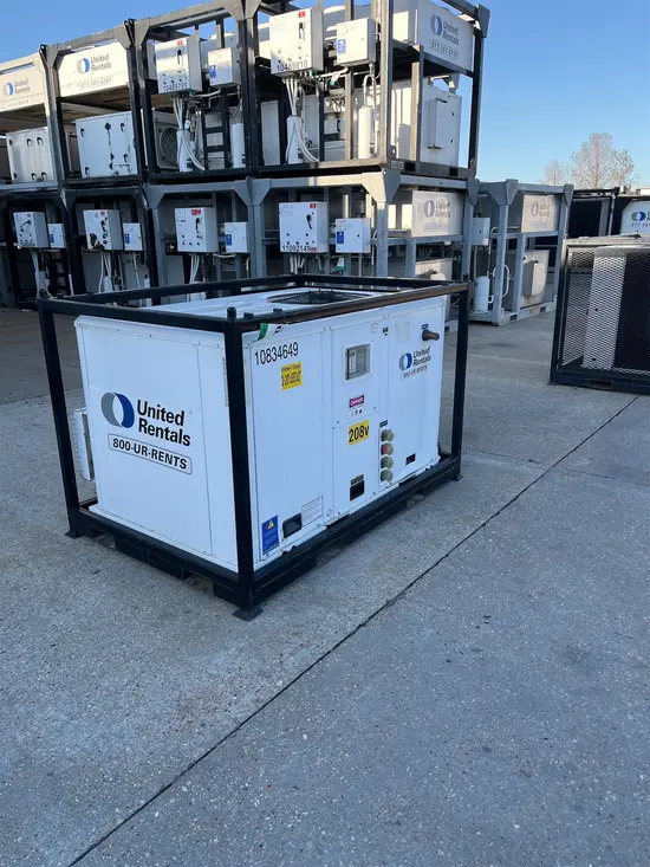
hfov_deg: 53.1
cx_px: 325
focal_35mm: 26
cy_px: 434
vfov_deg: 67.3
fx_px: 651
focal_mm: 5.1
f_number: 1.6
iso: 50
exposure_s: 1/787
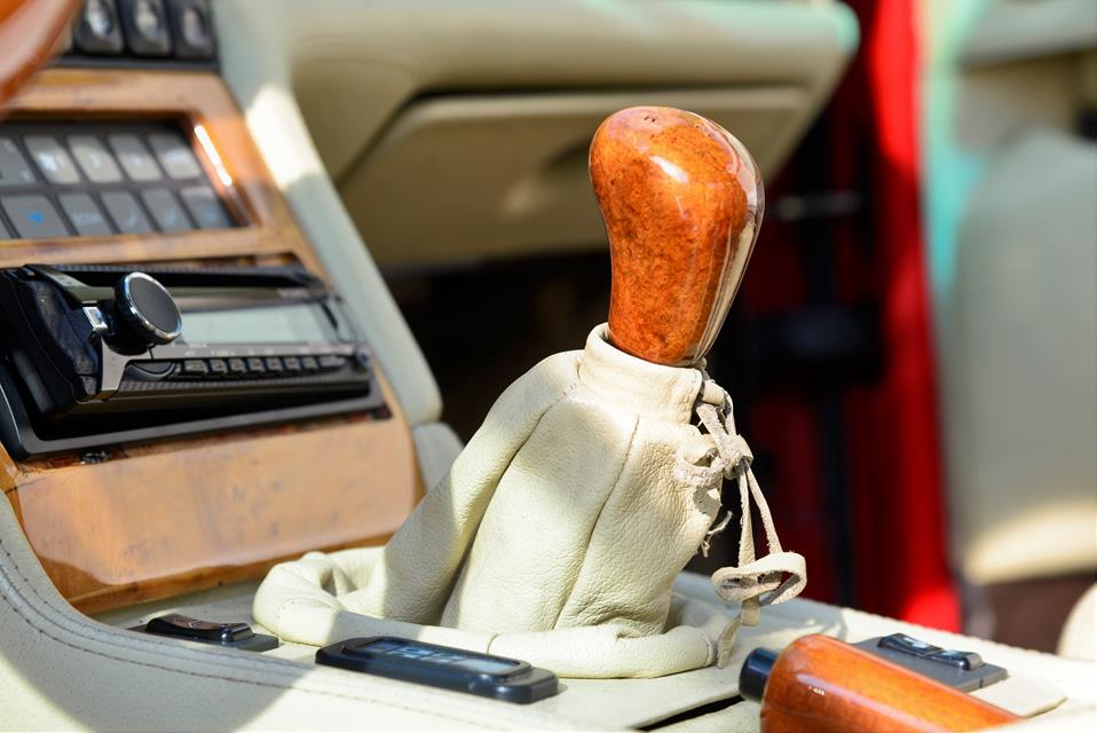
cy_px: 366
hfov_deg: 17.1
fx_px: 3659
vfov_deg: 11.4
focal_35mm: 120
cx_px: 548
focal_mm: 120
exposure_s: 1/100
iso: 100
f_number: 6.3
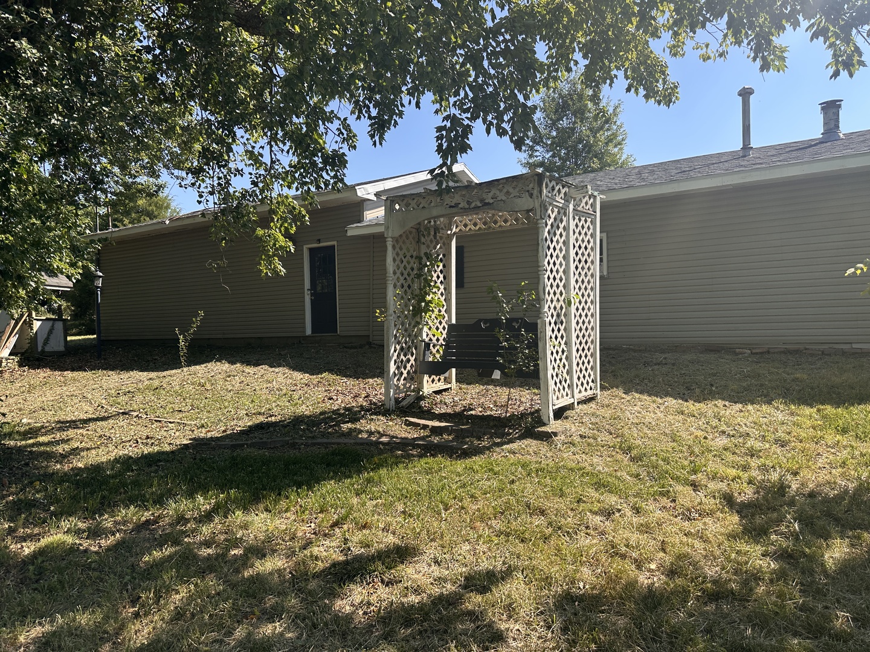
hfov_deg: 71.6
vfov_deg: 56.8
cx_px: 435
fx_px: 603
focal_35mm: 24
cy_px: 326
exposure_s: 1/1845
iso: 80
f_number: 1.78
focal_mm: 6.86
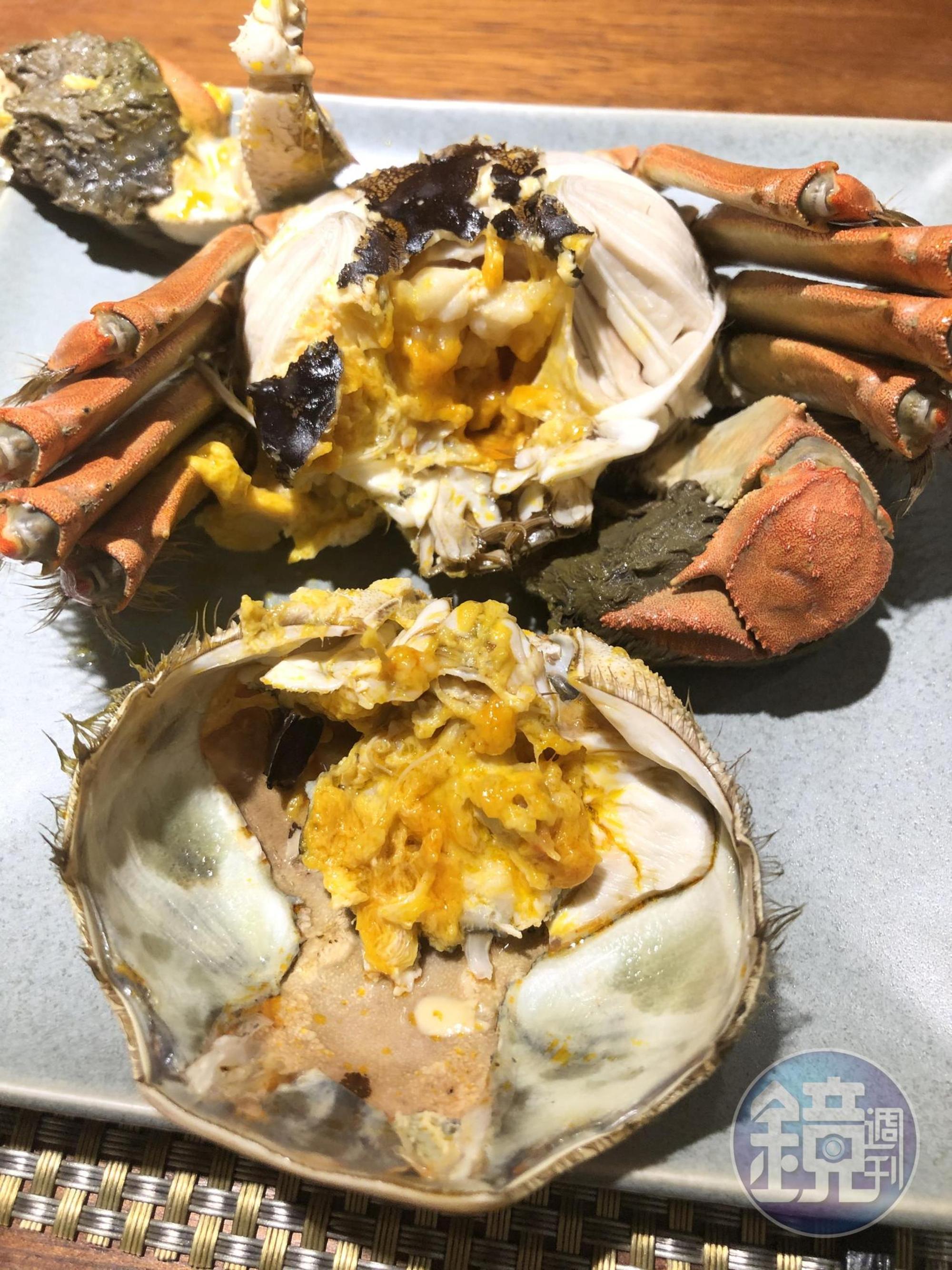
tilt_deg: -62.4
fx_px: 1027
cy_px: 635
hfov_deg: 49.7
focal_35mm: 28
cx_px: 476
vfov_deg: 63.4
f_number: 1.8
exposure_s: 1/30
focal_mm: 4
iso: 25
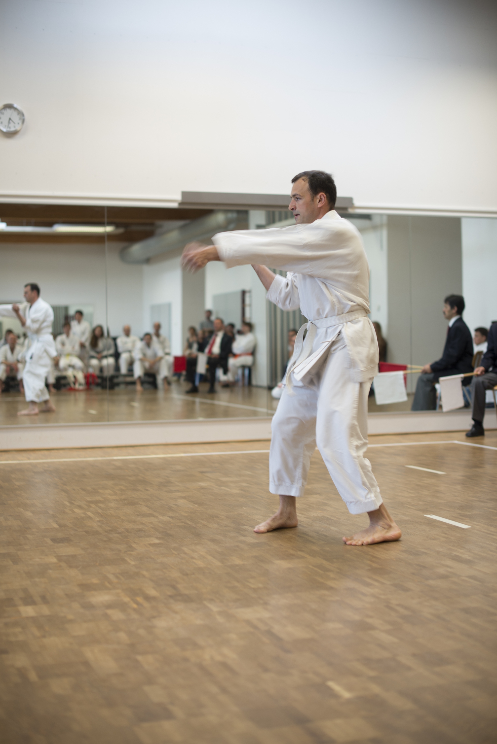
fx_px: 1035
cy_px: 372
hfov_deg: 27.0
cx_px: 248
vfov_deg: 39.6
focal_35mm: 50
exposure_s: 1/50
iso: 100
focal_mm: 50
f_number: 2.2
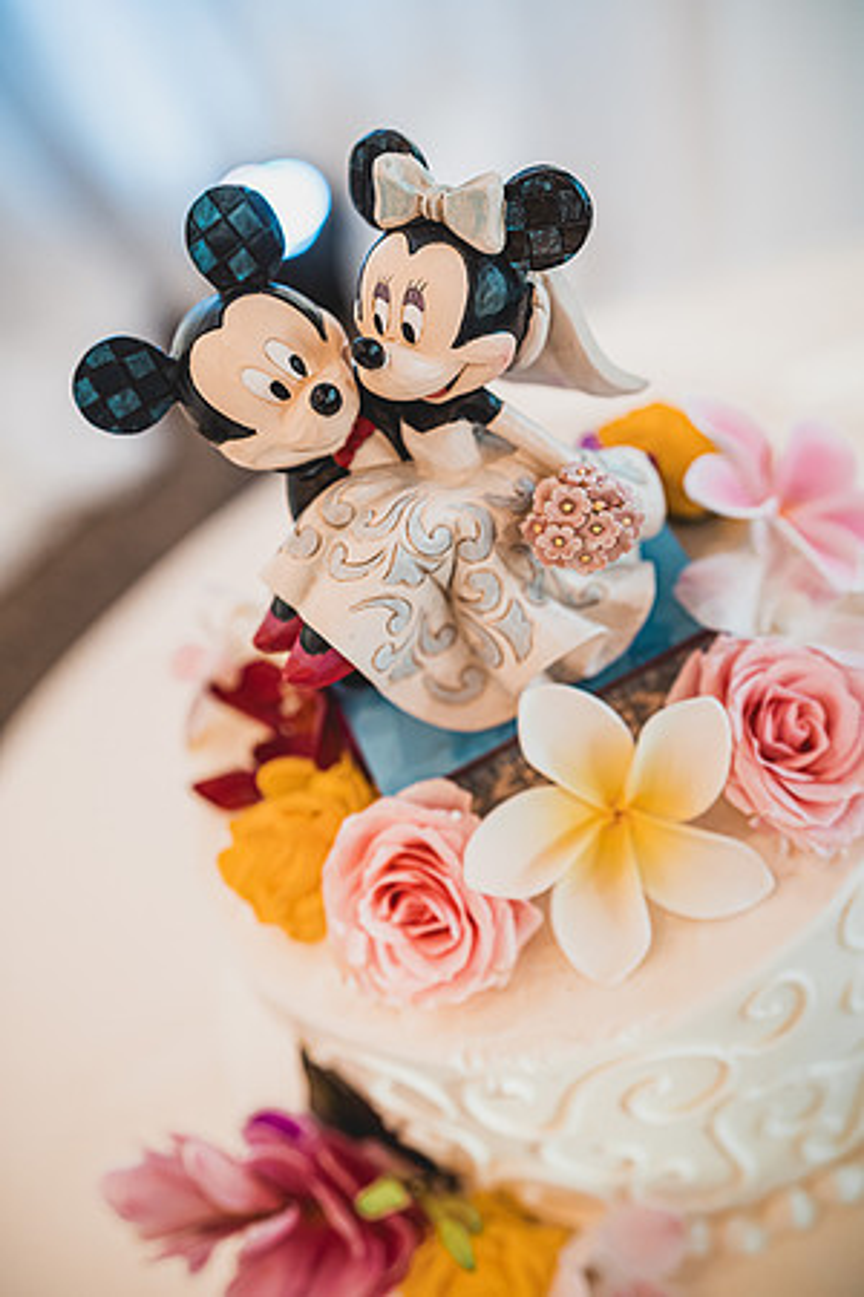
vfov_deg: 39.6
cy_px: 648
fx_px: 1800
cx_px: 432
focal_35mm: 50
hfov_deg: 27.0
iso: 1250
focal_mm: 50
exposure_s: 1/160
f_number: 2.5
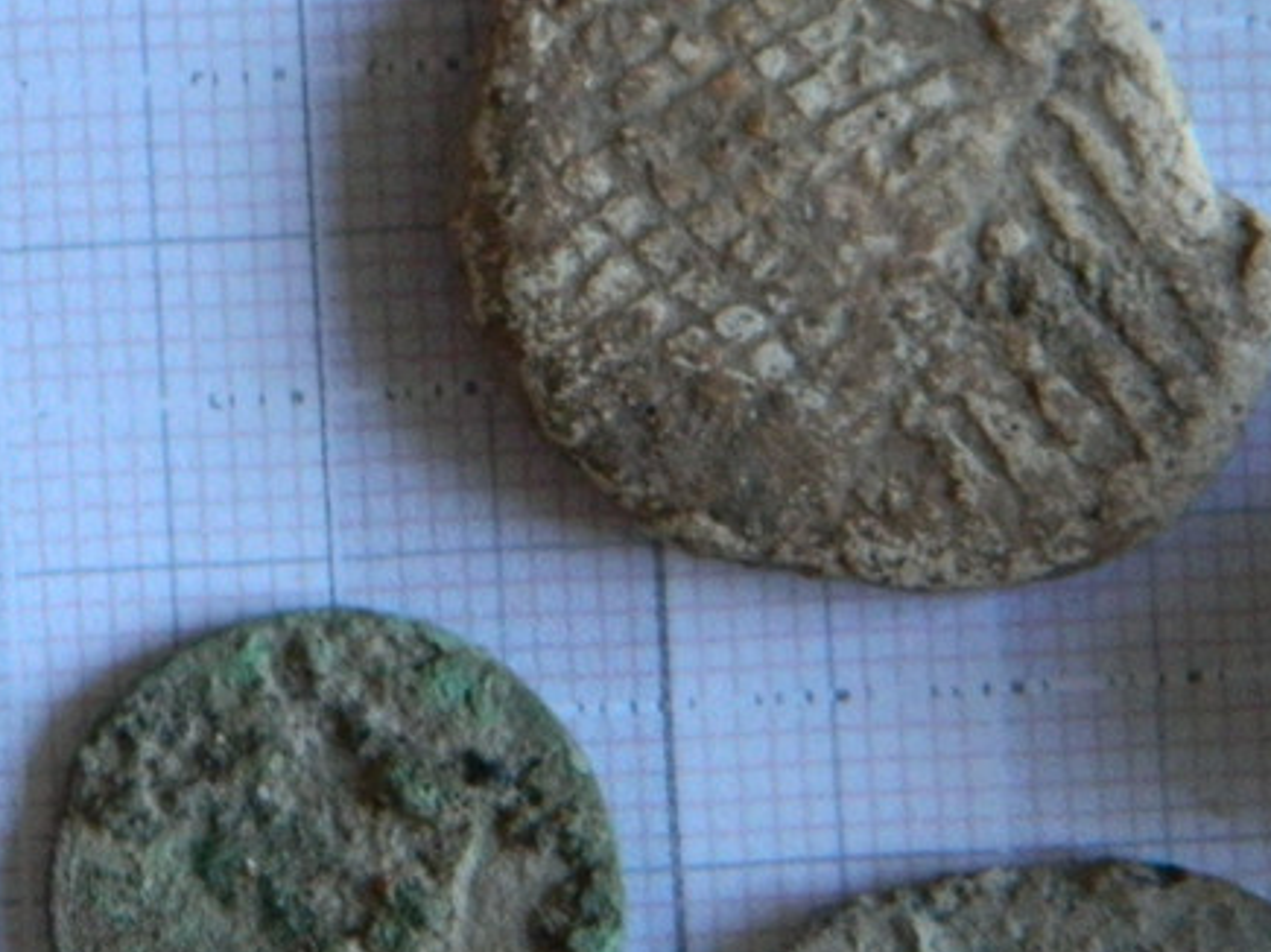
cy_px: -105
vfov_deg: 7.2
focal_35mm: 206
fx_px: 7562
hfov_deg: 9.5
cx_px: -156
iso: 400
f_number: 4.2
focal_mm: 15.1
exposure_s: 1/30
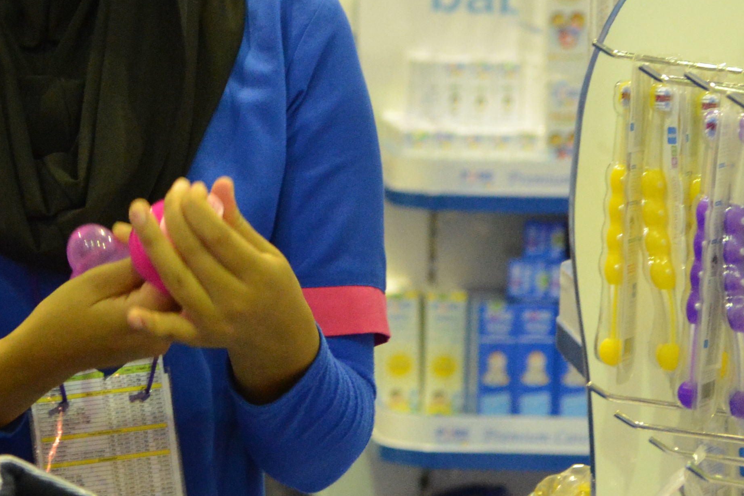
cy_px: 166
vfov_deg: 5.6
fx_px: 5062
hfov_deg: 8.4
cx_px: 48
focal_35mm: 245
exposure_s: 1/60
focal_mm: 50
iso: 1800
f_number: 3.2
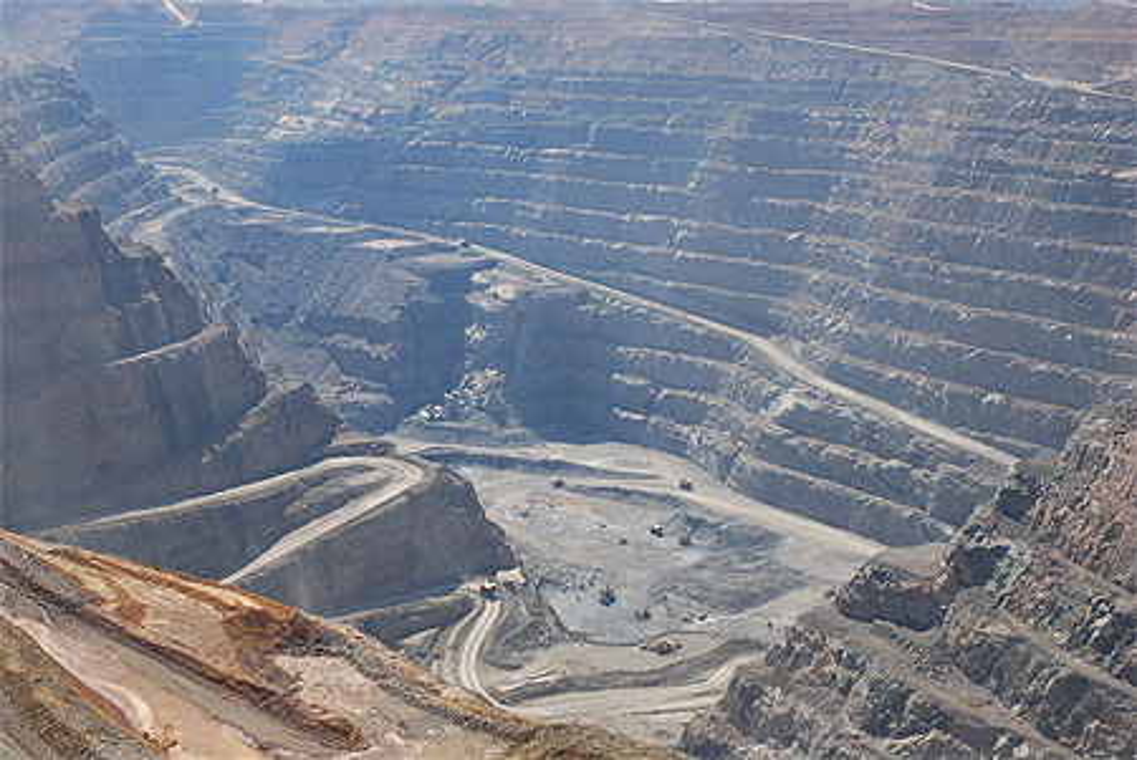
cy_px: 380
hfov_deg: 37.8
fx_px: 1660
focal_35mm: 52
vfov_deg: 25.8
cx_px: 568
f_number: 10
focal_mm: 35
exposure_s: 1/200
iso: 200
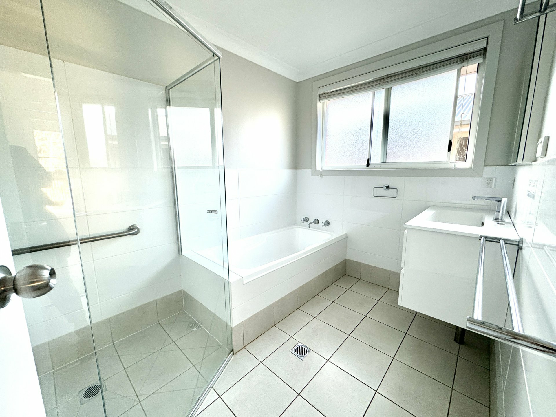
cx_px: 278
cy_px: 208
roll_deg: +0.5
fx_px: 225
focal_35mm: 14
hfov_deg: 102.1
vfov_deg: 85.7
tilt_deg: -9.1
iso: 160
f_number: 2.2
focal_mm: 2.22
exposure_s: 1/100
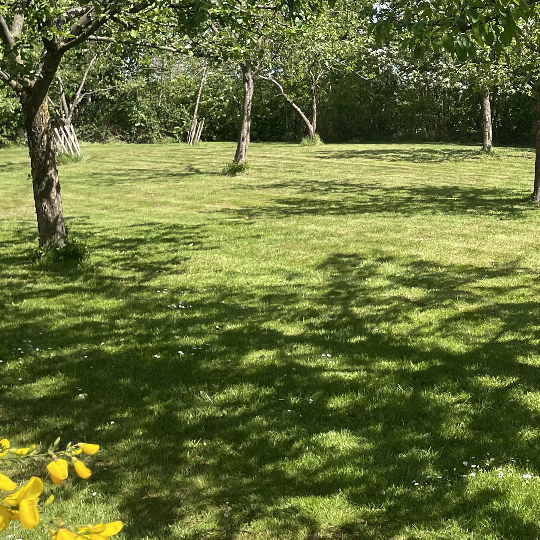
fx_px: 1094
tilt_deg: -1.6
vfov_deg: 27.4
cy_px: 148
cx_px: 613
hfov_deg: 25.4
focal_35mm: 62
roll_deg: +0.5
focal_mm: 4.2
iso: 32
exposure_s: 1/1770
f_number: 1.6
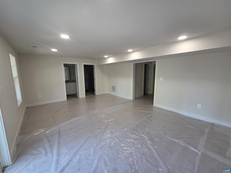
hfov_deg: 106.2
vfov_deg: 89.9
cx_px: 116
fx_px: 87
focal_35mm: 13
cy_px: 86
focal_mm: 2.2
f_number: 2.2
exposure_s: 1/120
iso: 125
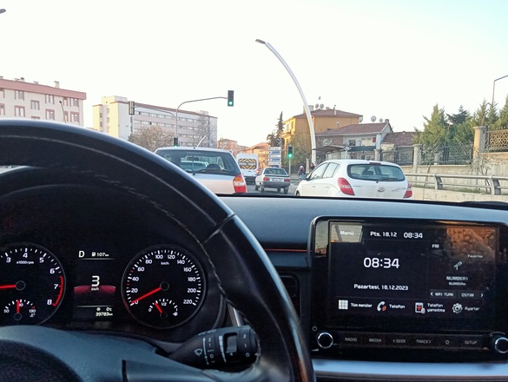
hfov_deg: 55.2
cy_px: 221
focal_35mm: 33
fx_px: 485
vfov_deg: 42.9
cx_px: 226
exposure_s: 1/105
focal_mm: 3.37
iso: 112
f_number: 2.2
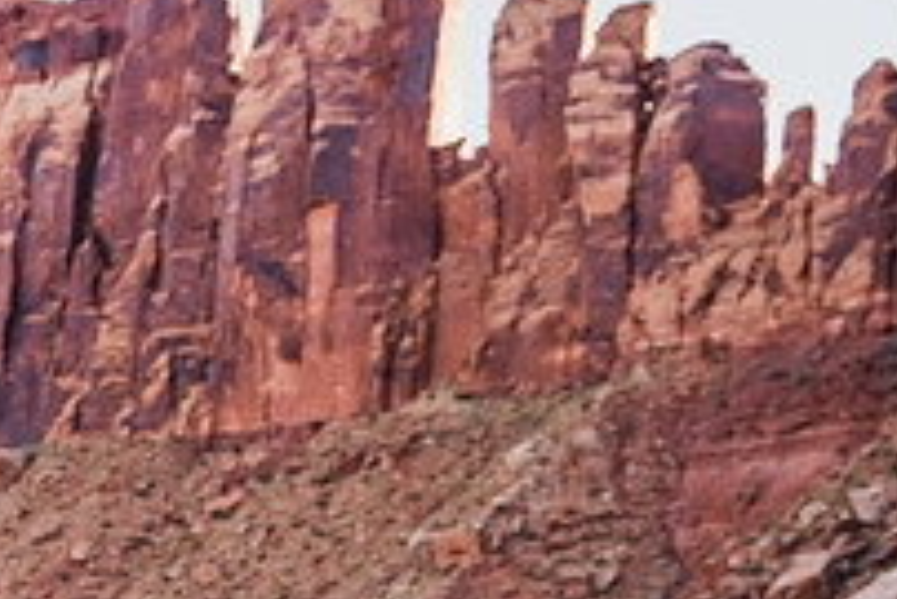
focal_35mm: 128
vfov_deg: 10.5
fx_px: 3192
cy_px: 743
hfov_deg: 15.1
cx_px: -329
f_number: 4.5
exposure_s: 1/500
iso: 400
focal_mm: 40
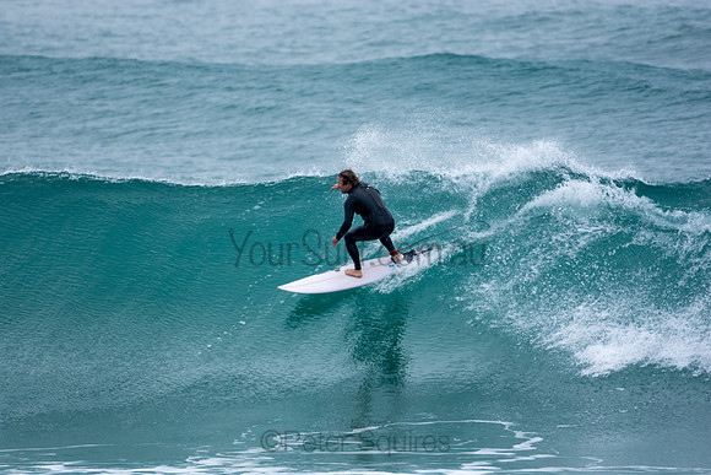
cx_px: 356
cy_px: 238
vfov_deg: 1.8
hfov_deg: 2.7
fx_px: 14815
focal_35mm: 750
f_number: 5.6
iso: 400
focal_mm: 500
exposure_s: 1/1250
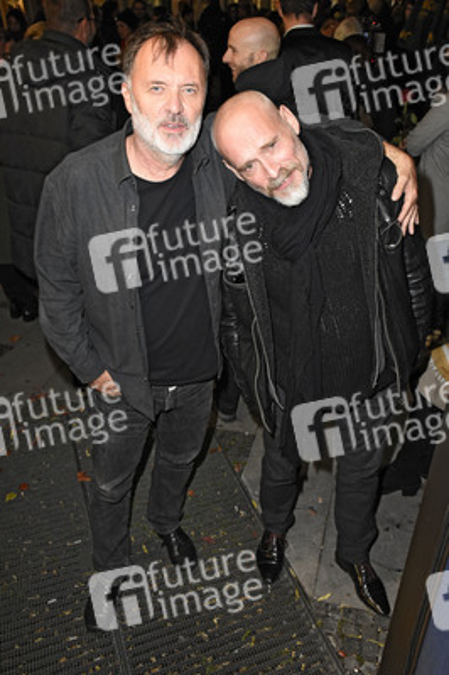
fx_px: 618
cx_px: 224
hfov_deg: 39.9
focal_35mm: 33
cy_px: 338
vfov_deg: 57.3
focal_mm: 22
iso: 3200
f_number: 6.3
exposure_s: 1/60
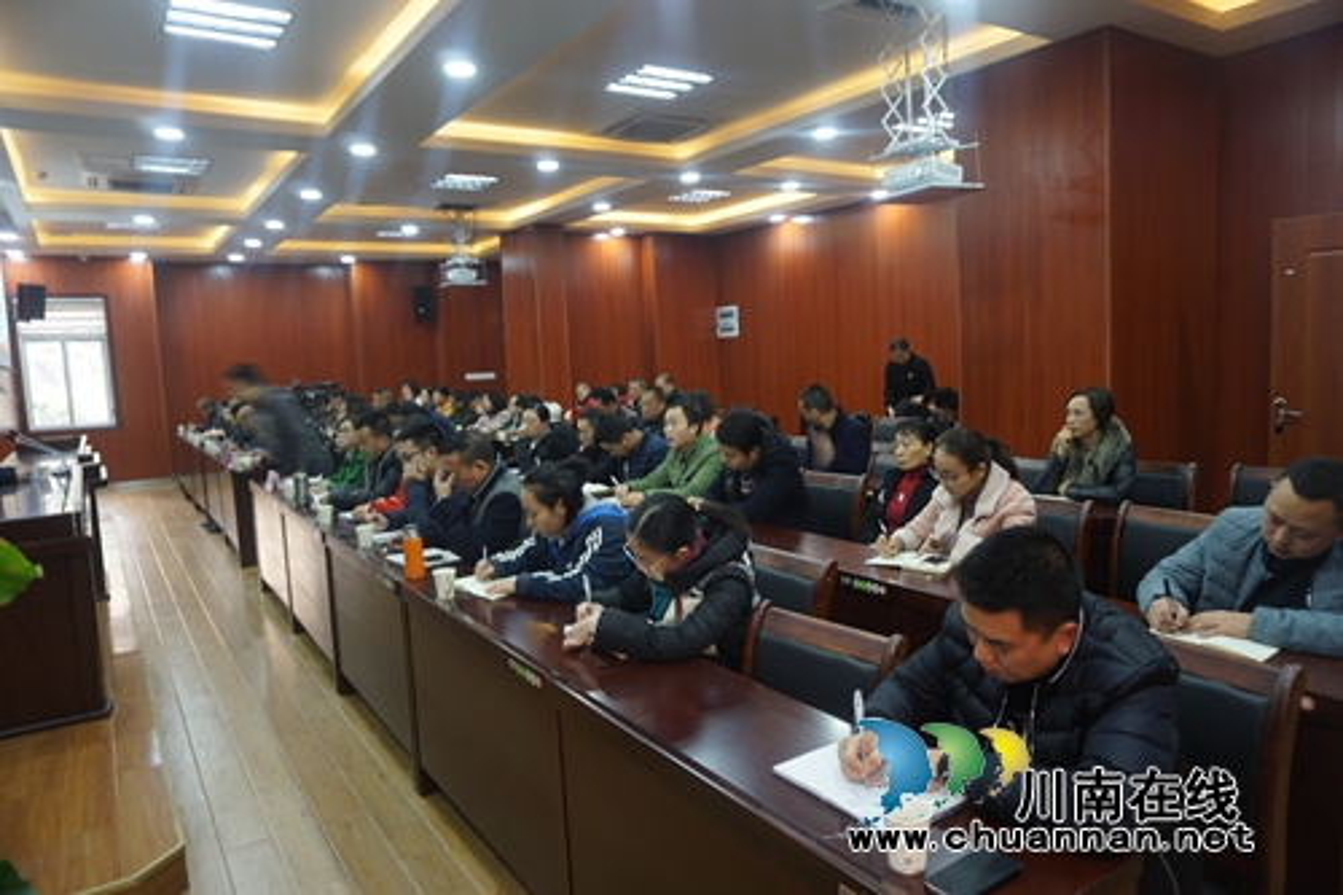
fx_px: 895
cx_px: 672
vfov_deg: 53.1
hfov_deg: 73.8
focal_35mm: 24
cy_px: 448
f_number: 3.5
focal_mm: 16
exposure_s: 1/6
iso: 100
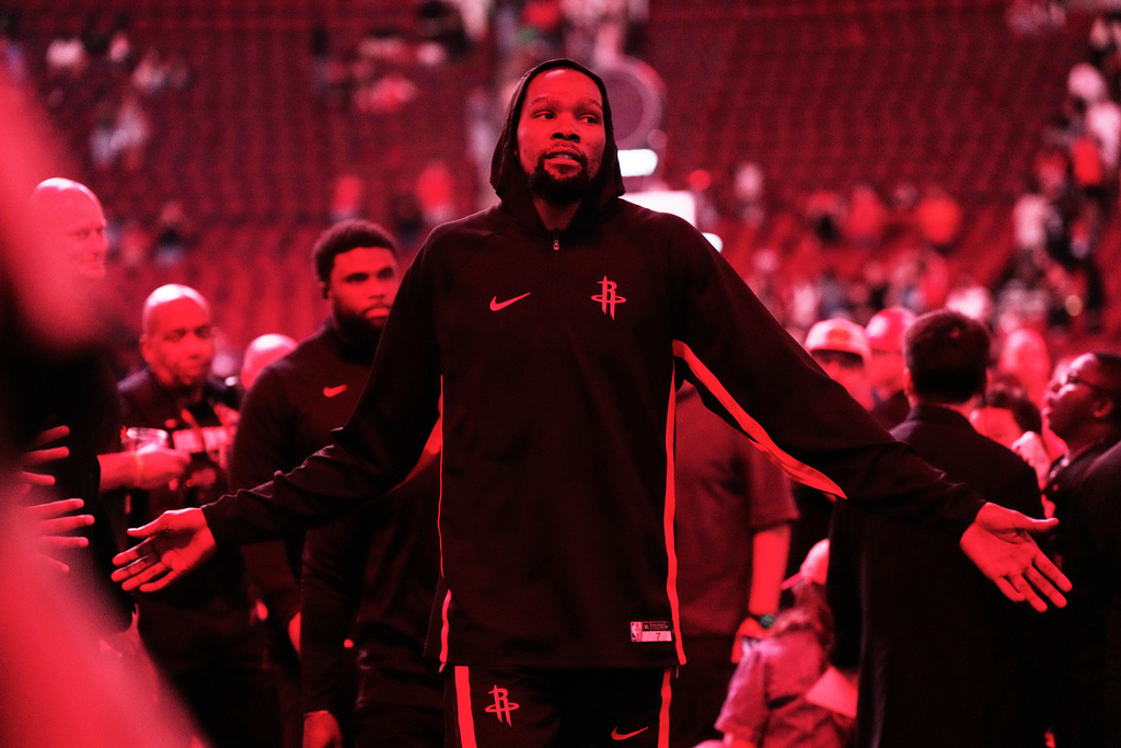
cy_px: 374
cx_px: 560
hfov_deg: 16.7
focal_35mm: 123
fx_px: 3830
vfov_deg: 11.1
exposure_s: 1/400
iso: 4000
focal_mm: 123
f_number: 2.8
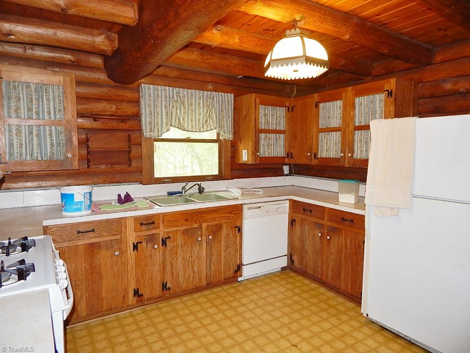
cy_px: 176
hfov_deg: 76.4
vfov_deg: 61.1
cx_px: 235
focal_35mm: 22
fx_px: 299
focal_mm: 4
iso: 200
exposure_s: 1/30
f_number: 3
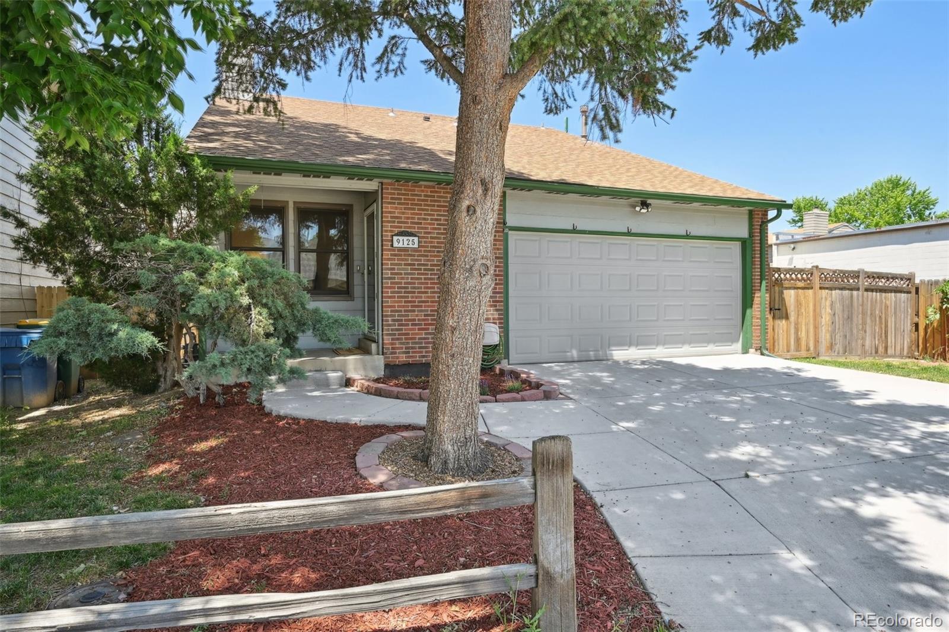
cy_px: 316
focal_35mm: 20
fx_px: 540
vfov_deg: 60.7
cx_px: 474
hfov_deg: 82.6
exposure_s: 1/125
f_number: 10
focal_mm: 20.5
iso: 400
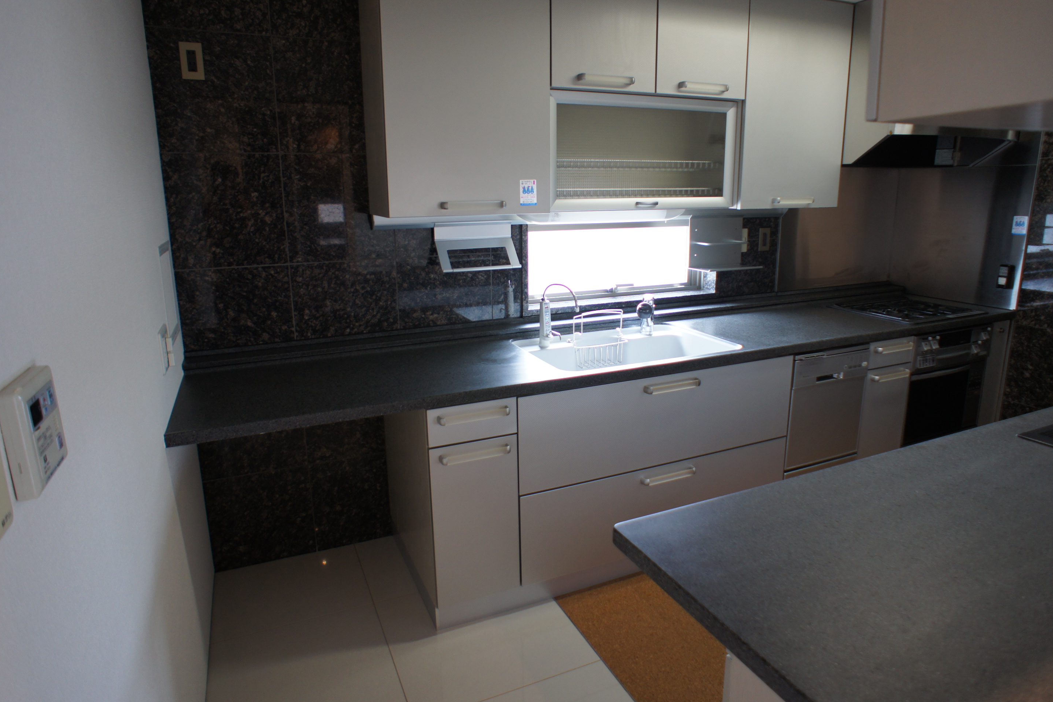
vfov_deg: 46.4
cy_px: 335
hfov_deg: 65.4
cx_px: 549
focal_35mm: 28
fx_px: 819
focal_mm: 16
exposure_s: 1/30
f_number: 3.2
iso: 200
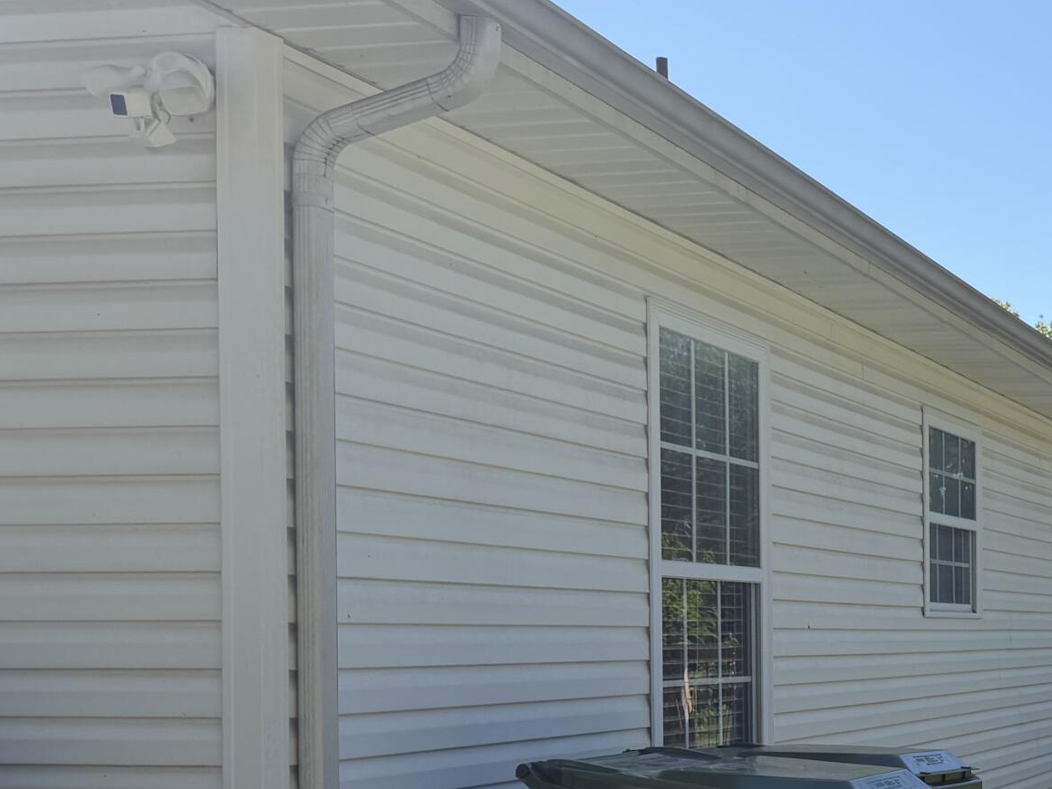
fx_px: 1884
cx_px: 1227
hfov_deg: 27.8
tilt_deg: -1.2
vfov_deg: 23.2
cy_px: 666
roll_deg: +0.3
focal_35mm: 62
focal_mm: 6.76
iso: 80
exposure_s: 1/3953
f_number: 1.78
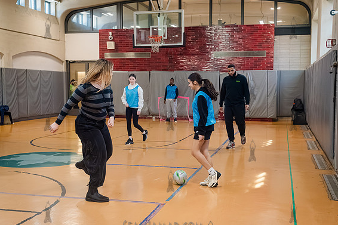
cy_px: 118
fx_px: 422
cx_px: 176
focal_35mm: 45
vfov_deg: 29.8
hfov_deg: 43.6
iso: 8000
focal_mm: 35
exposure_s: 1/800
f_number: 5
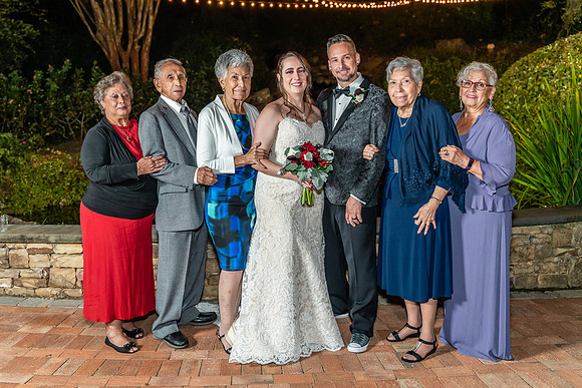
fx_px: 617
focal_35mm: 38
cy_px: 194
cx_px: 265
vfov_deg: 35.0
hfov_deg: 50.5
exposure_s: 1/160
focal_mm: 35
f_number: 2.8
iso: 1000
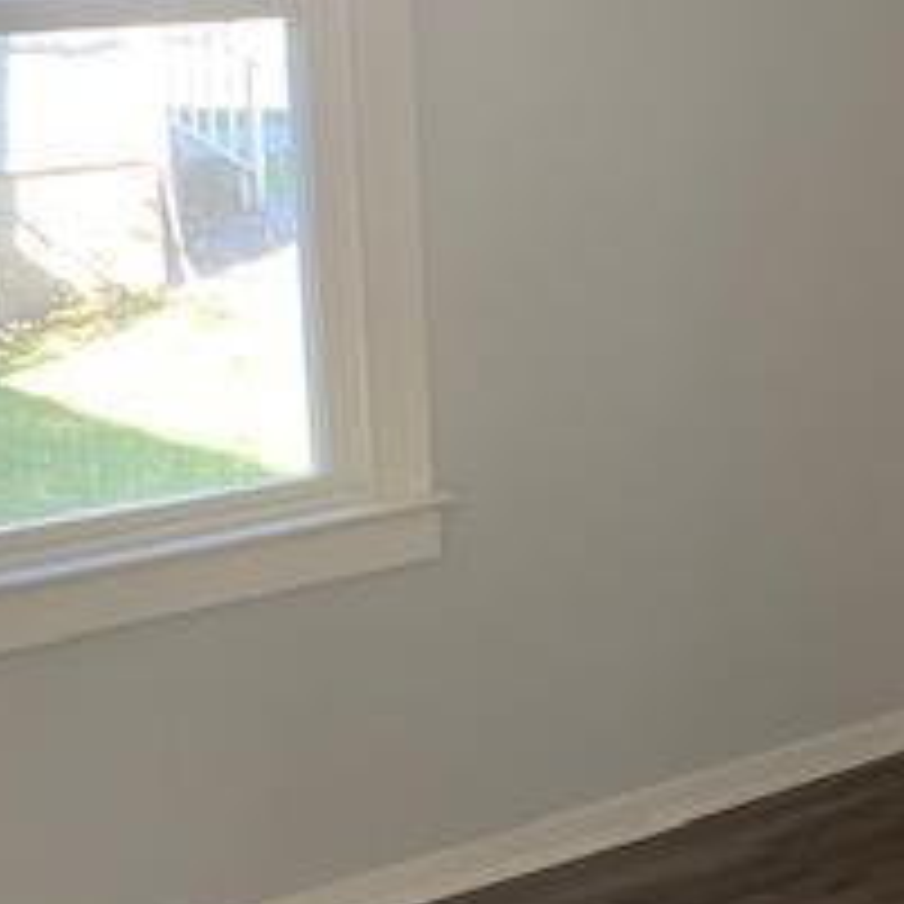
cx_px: 477
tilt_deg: -20.2
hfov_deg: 23.7
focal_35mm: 73
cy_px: 823
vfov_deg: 23.0
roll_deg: +2.2
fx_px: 2157
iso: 125
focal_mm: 4.25
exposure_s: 1/60
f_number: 1.8
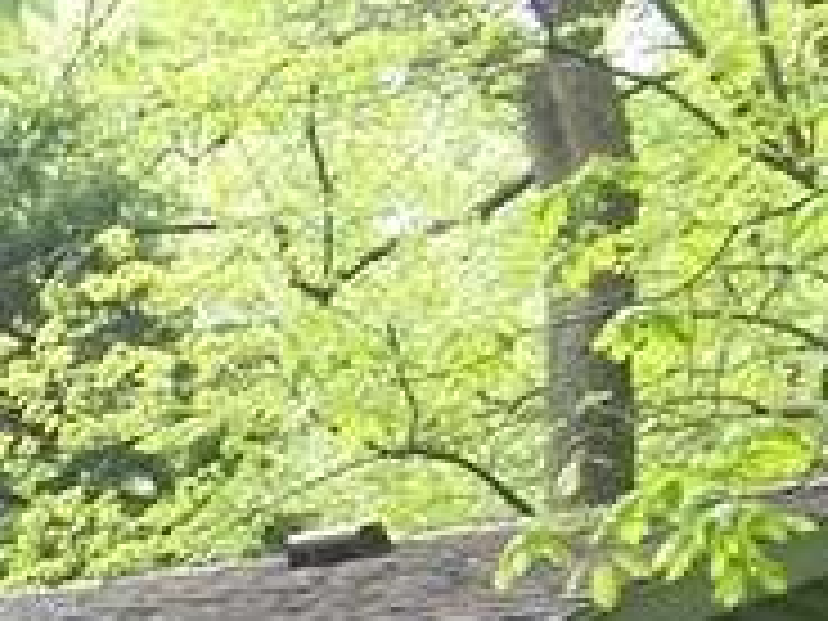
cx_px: -868
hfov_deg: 13.2
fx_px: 3062
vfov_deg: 10.6
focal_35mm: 128
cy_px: 1224
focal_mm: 3.8
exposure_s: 1/80
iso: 64
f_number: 2.8
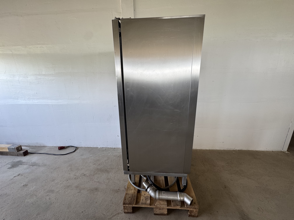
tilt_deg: -14.4
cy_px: 110
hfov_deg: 102.1
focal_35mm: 14
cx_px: 147
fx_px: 119
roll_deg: +1.2
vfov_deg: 85.7
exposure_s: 1/99
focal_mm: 2.22
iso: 125
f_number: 2.2
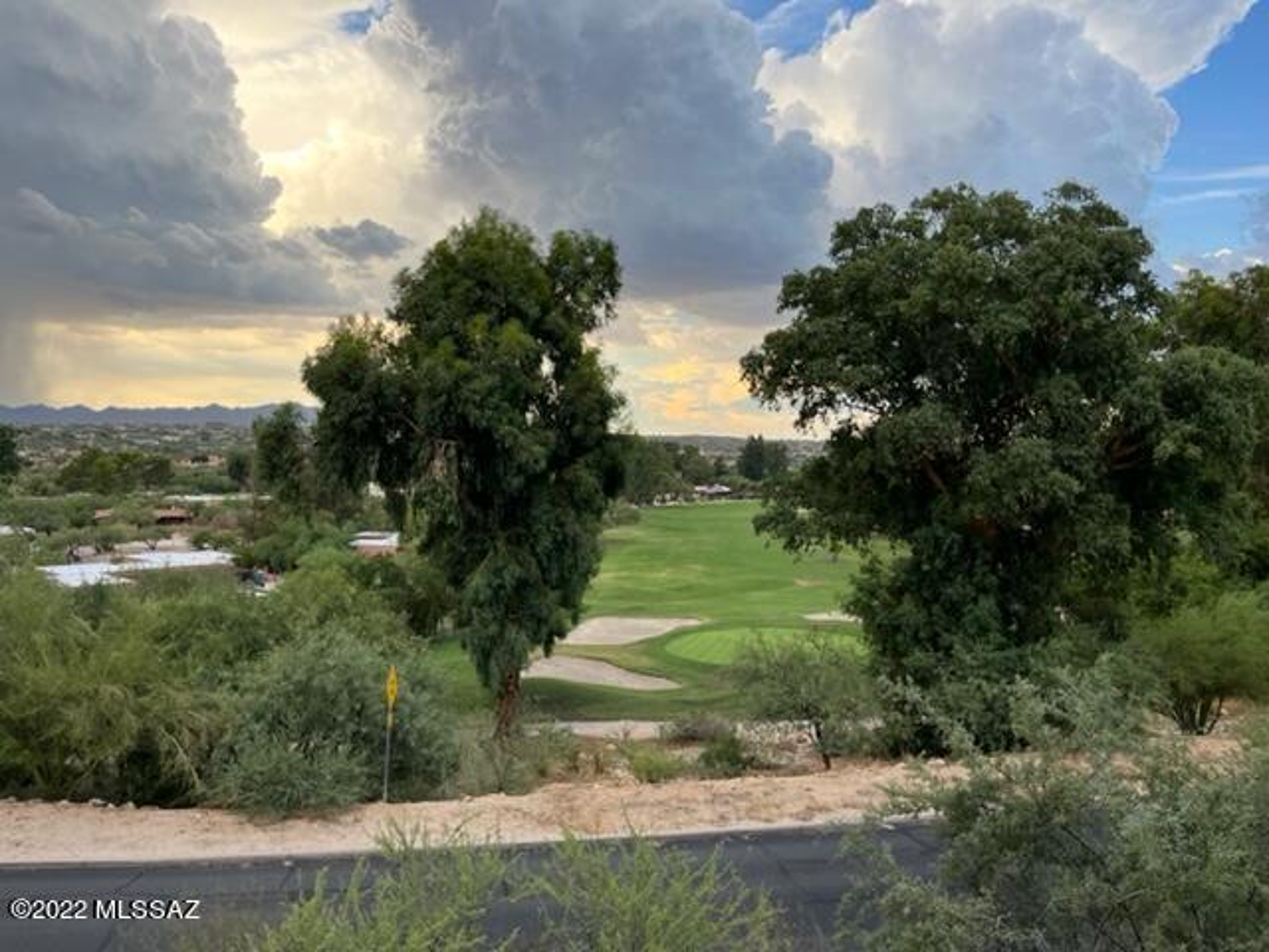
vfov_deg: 53.1
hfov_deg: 67.3
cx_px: 634
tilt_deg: -2.3
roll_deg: -1.3
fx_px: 953
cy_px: 476
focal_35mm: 26
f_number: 1.6
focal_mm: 5.1
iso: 50
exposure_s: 1/457
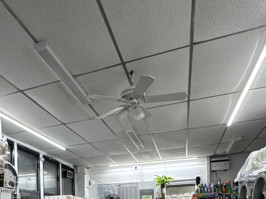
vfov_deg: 35.5
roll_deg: -1.4
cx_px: 66
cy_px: 221
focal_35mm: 34
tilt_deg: +1.0
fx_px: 261
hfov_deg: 51.6
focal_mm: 2.22
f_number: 2.2
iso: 250
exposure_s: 1/120
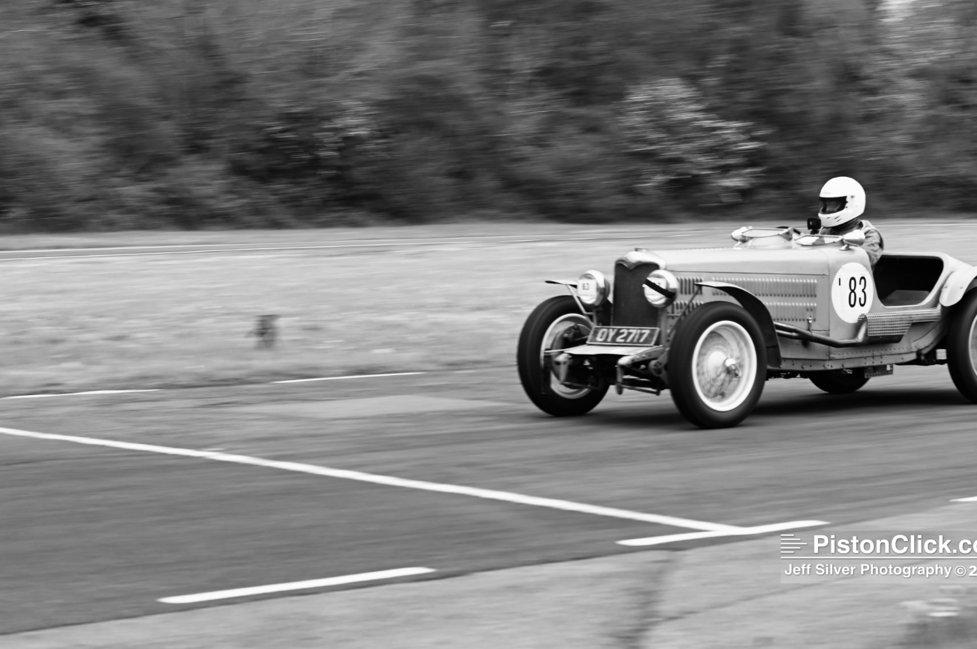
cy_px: 300
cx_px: 493
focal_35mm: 82
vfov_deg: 16.6
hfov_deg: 24.8
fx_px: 2223
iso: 100
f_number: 8
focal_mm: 70
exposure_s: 1/160
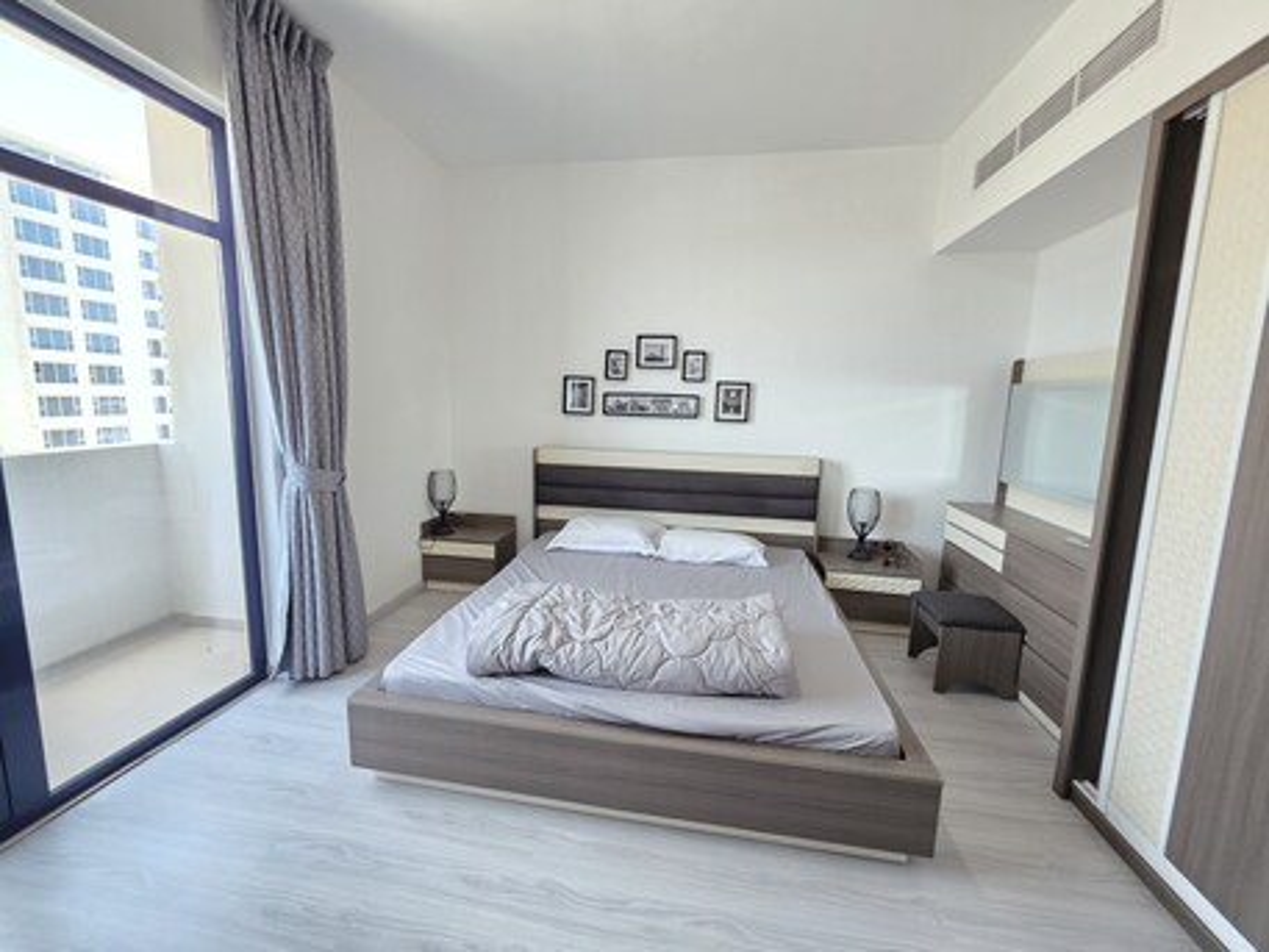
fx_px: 477
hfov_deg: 106.2
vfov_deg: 89.9
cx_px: 634
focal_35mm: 13
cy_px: 476
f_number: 1.9
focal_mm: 2.2
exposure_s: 1/100
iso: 320
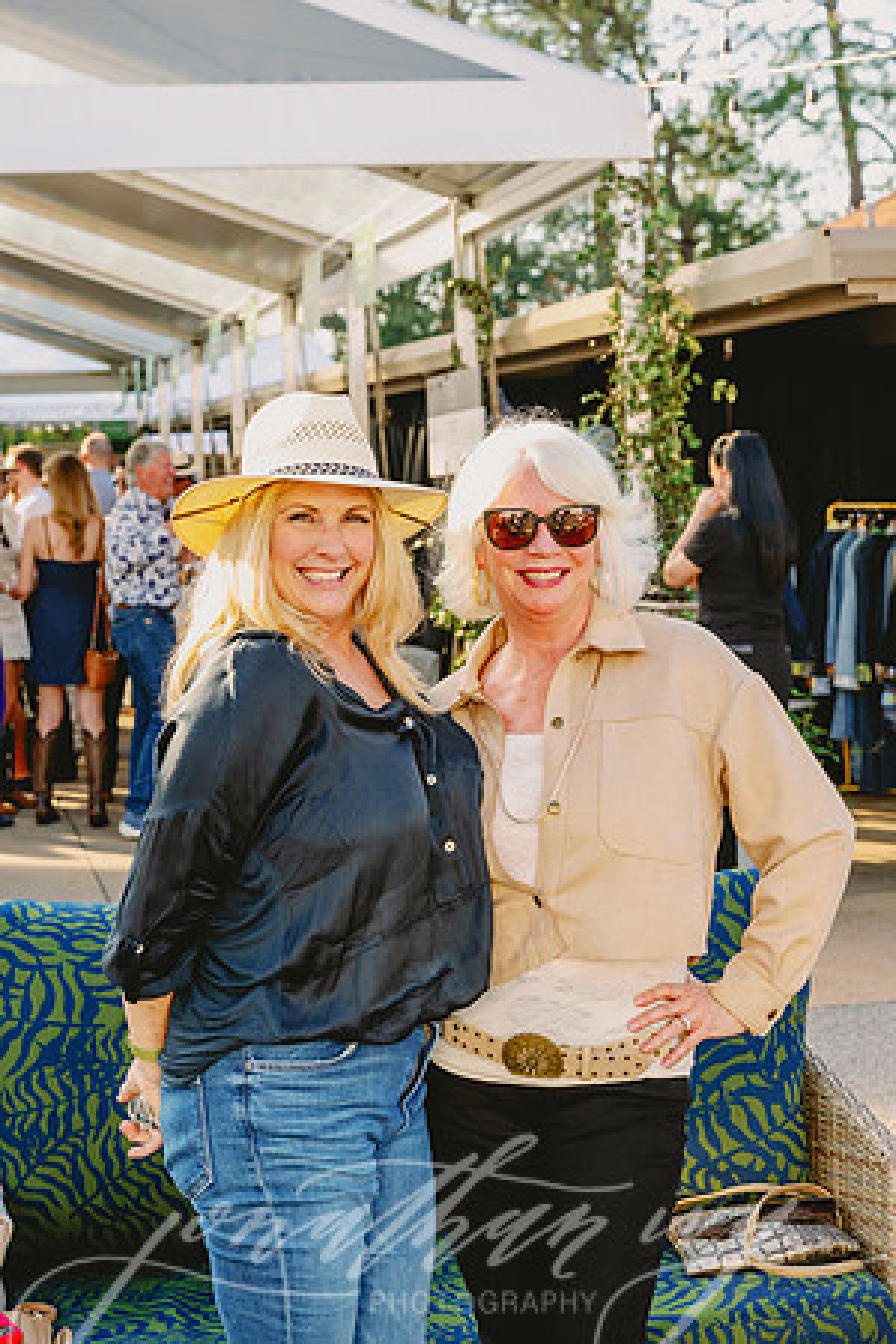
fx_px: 2352
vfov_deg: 31.9
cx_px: 448
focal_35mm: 63
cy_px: 672
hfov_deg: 21.6
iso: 640
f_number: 7.1
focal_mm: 63
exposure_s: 1/320
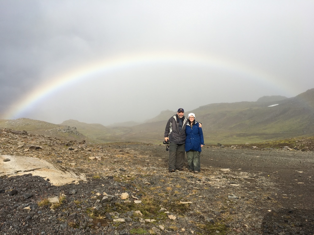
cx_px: 157
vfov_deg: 48.2
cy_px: 118
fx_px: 263
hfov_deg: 61.7
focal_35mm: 29
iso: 25
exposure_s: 1/2653
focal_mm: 4.15
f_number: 2.2
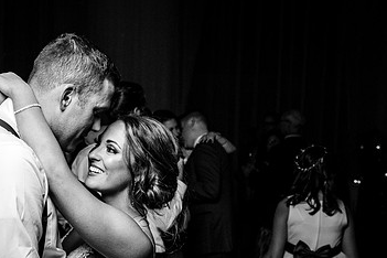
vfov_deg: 18.4
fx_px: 795
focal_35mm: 74
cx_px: 87
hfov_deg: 26.9
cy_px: 175
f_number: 4
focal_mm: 35
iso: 2000
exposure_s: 1/200
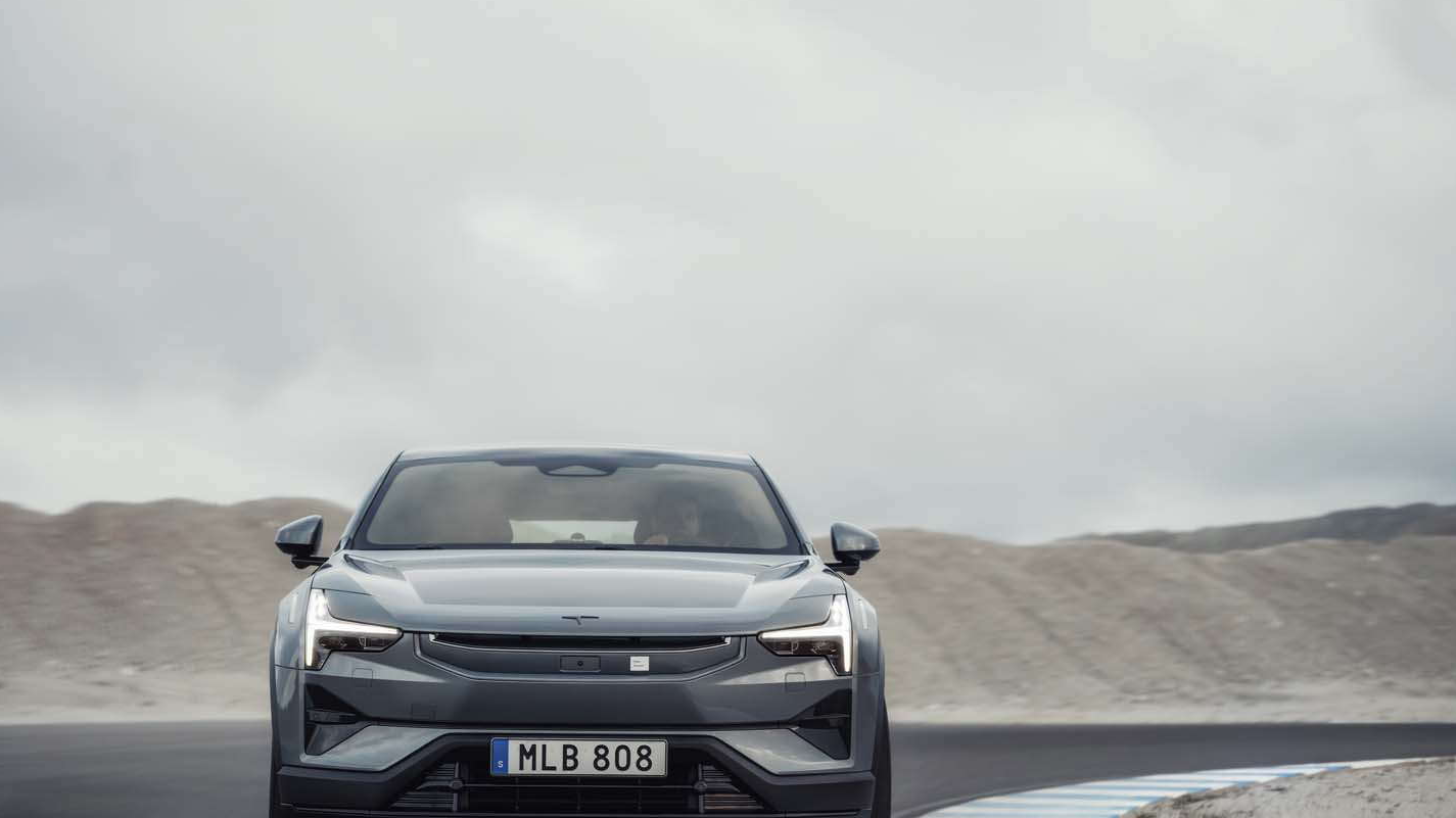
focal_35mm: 87
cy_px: 544
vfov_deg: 13.9
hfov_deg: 24.5
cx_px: 732
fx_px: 3358
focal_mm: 100
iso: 800
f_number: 5.6
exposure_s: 1/40
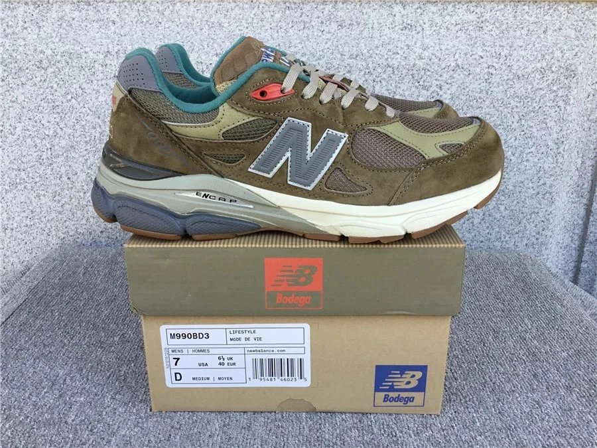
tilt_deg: -19.6
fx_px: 535
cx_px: 298
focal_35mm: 31
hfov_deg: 58.4
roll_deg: +0.2
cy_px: 224
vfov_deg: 45.4
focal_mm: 3.3
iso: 25
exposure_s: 1/128
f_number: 2.4
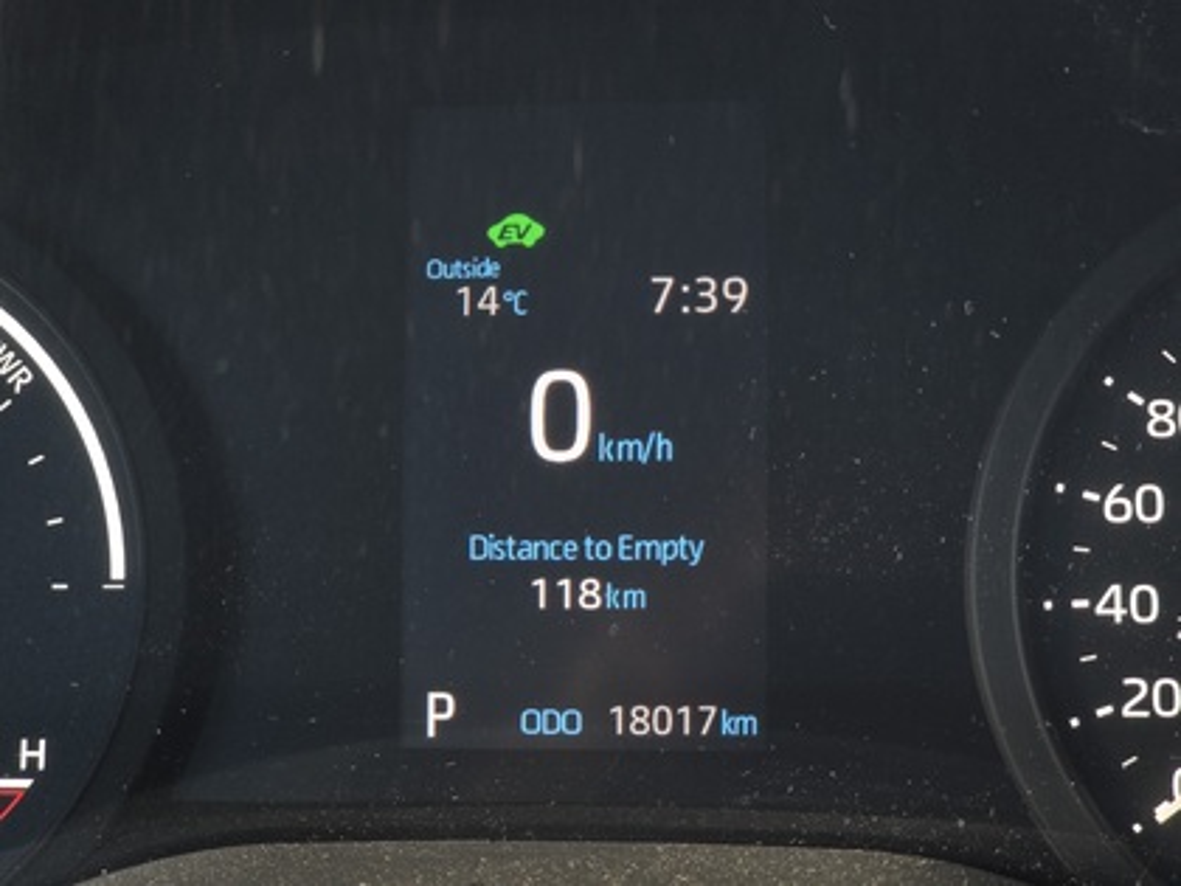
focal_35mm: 69
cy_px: 443
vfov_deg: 21.3
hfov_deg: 28.2
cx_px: 590
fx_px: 2354
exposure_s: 1/60
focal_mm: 7
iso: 250
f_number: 2.4
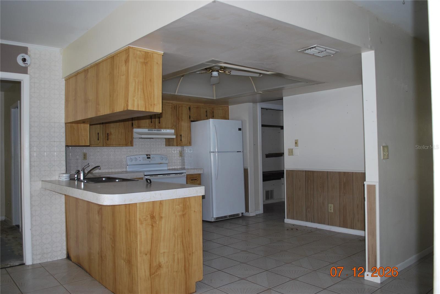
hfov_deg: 67.3
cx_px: 220
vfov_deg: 48.0
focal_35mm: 27
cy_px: 147
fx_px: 330
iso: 200
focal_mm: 18
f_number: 3.8
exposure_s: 1/60
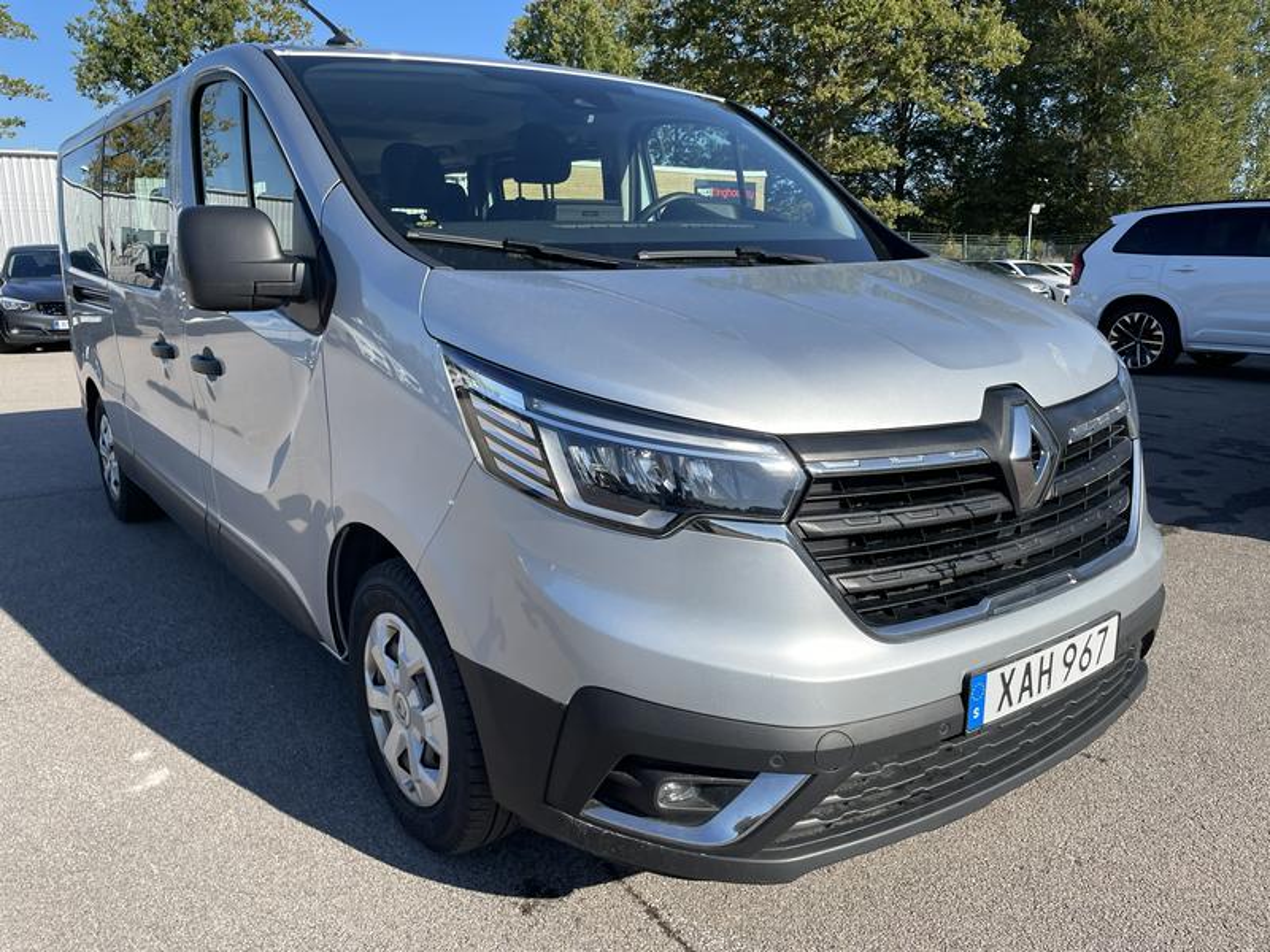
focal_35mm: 26
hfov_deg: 67.3
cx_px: 635
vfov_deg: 53.1
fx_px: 954
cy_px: 476
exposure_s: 1/2132
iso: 32
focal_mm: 4.2
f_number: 1.6
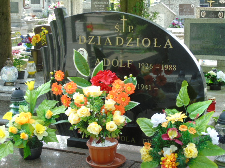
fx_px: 461
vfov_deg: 20.7
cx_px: 112
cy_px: 84
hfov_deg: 27.4
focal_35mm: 71
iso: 80
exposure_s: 1/50
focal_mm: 13
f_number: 4.7
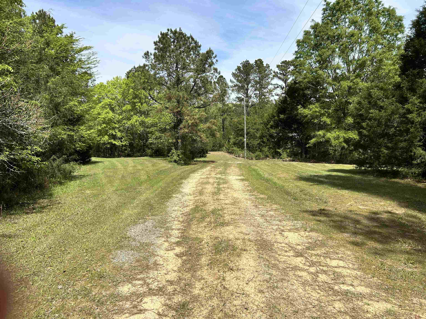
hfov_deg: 67.3
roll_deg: +0.6
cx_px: 213
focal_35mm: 26
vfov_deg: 53.1
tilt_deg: -7.0
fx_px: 320
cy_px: 160
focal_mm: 5.7
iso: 50
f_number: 1.5
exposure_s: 1/3571
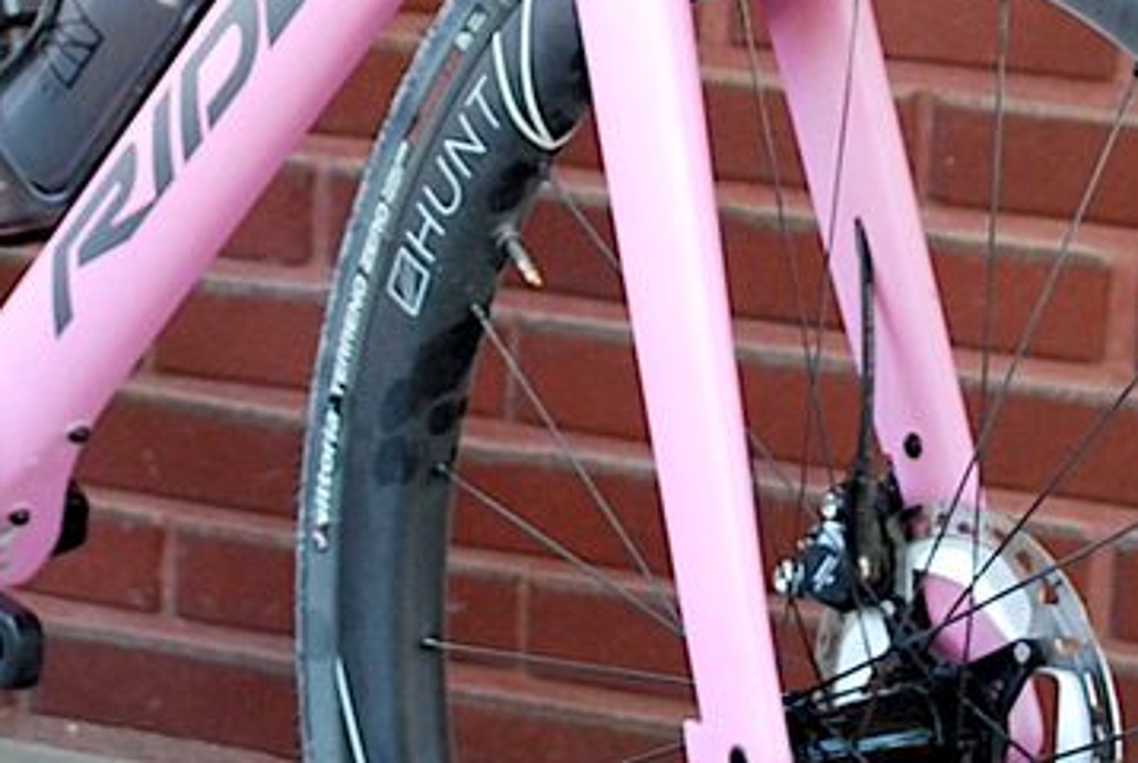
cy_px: -56
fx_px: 3736
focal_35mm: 118
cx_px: 623
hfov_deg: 17.3
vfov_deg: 11.5
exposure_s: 1/100
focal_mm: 22
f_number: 4
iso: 400
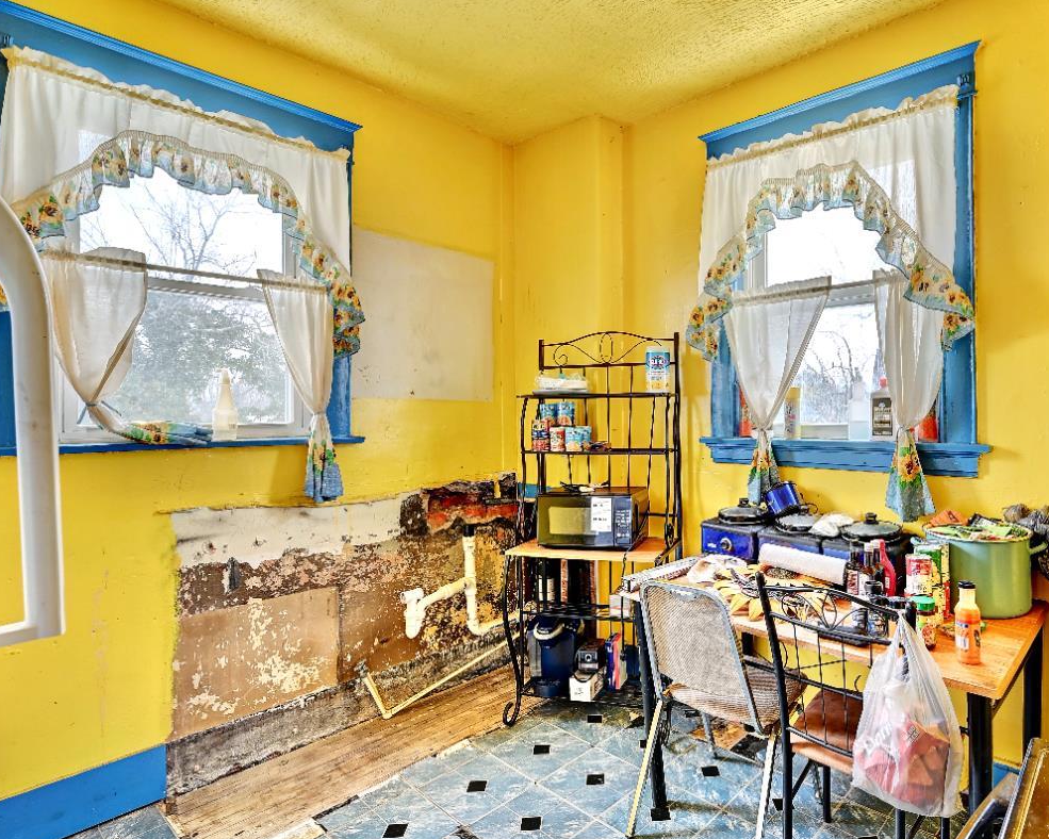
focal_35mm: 20
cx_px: 652
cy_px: 410
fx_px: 621
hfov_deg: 79.0
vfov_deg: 68.1
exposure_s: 1/6
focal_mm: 14
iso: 400
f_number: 8
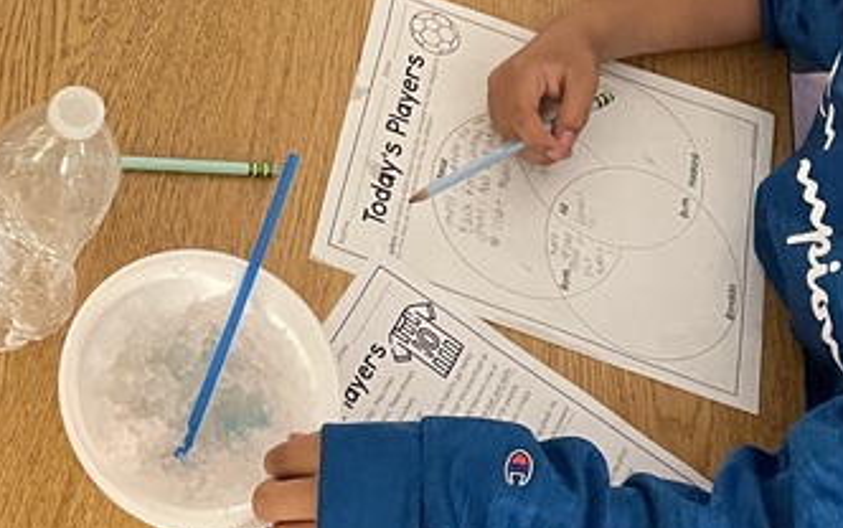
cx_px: 348
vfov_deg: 14.3
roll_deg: -22.0
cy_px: -289
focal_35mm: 85
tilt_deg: -41.6
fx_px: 1954
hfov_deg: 24.3
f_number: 1.6
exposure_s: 1/40
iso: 500
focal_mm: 4.2
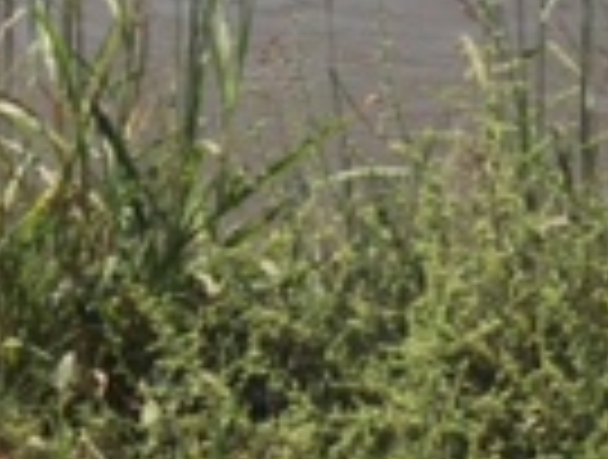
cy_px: -612
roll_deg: +0.1
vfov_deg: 9.7
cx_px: 279
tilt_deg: -4.9
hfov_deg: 14.4
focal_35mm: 137
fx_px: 2413
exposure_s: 1/2933
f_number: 2.2
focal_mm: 4.15
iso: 32
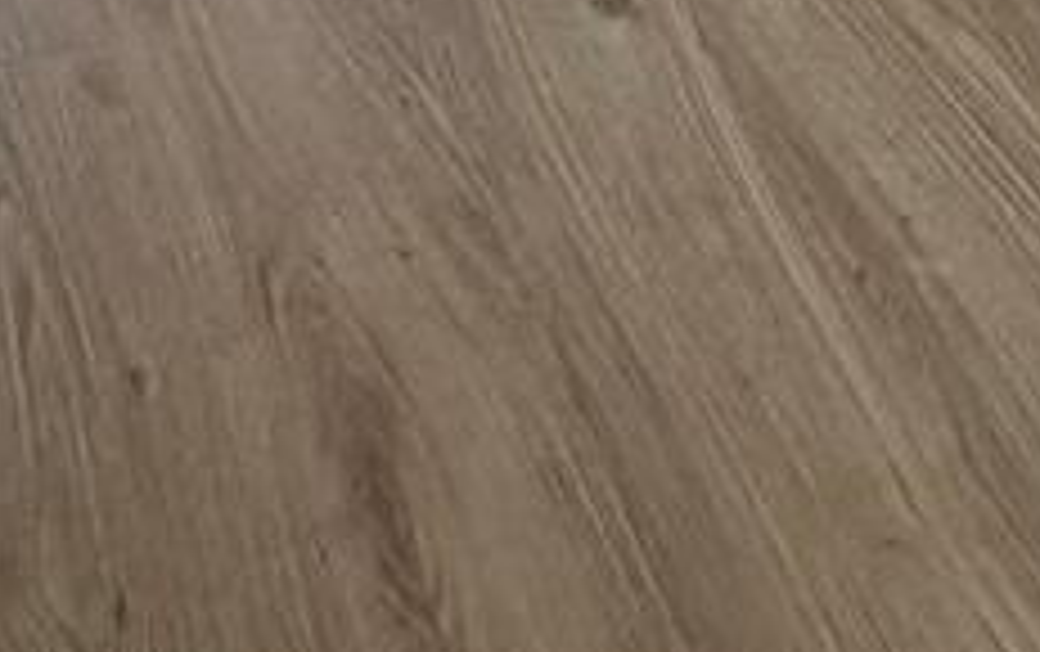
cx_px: 248
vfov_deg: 11.2
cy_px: -1259
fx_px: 2185
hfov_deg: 26.4
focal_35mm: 77
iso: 80
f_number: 2.2
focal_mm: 2.22
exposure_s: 1/120
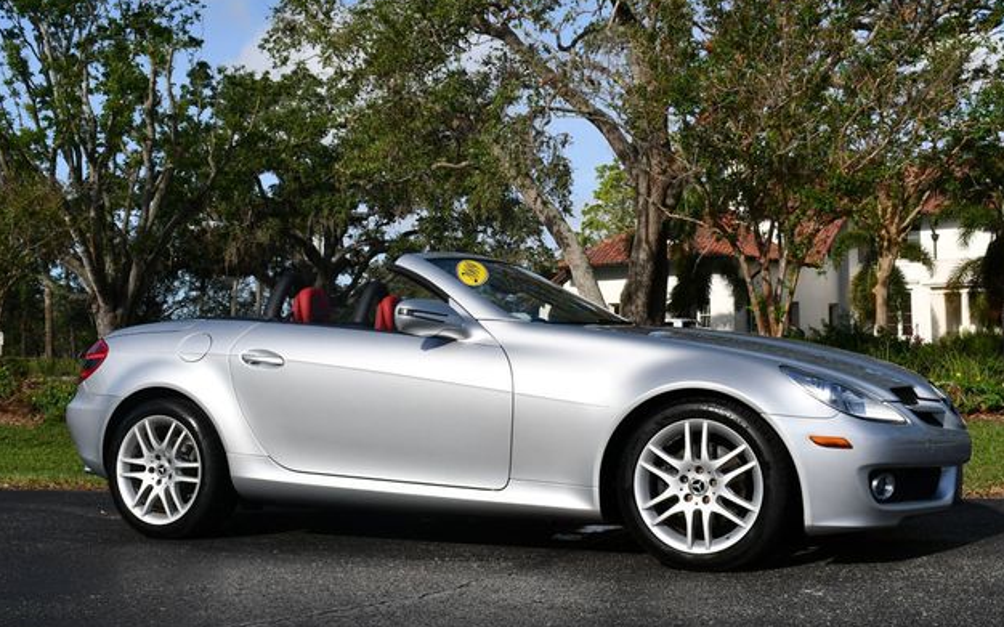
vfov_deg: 26.9
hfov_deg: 41.8
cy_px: 295
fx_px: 1313
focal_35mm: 48
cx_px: 507
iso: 100
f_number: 10
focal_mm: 23
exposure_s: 1/400
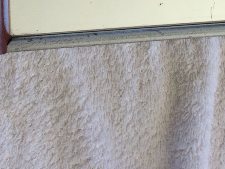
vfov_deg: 12.2
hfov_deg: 18.0
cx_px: 125
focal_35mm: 109
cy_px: -153
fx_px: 708
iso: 32
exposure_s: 1/100
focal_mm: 4.15
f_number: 2.2
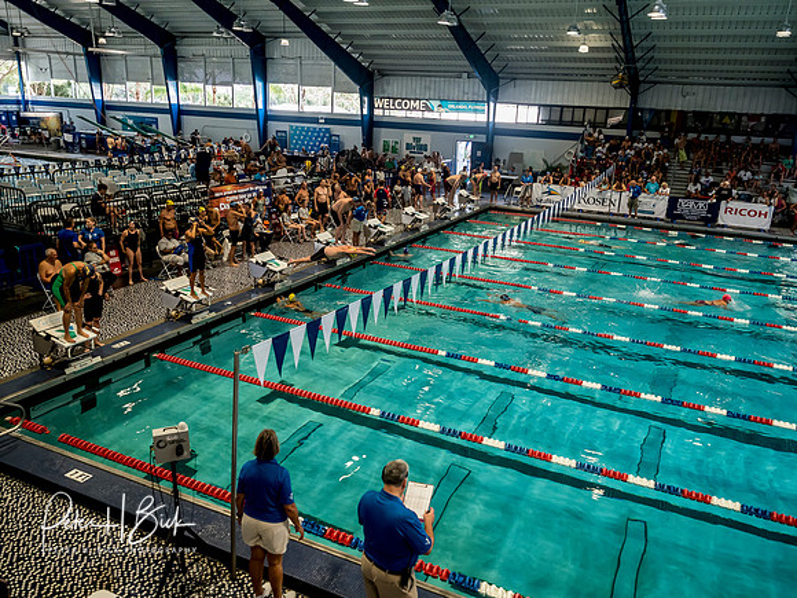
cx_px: 398
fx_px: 645
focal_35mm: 28
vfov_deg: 49.7
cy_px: 299
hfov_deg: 63.4
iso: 1600
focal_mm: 14
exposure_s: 1/400
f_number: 2.8
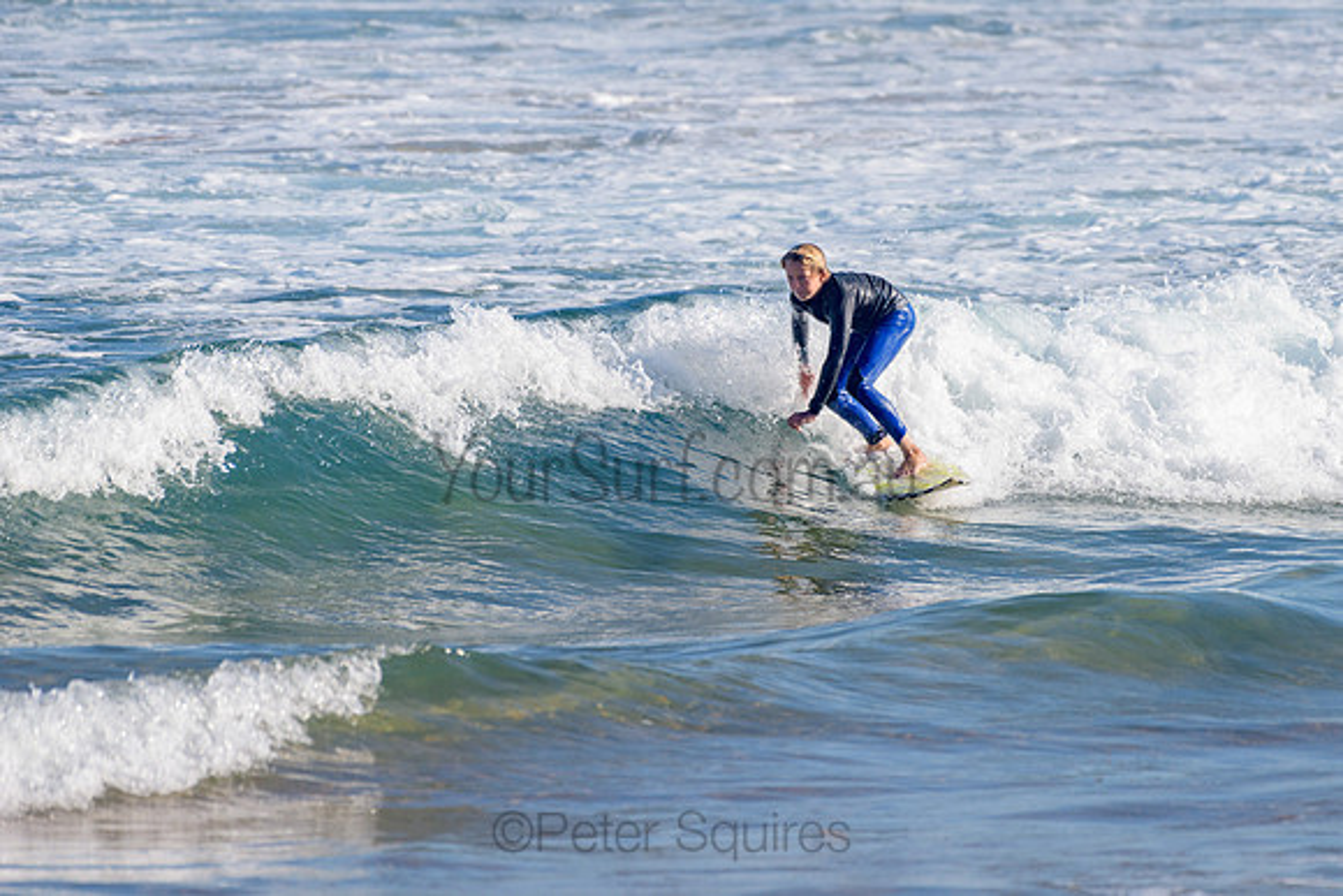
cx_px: 824
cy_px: 347
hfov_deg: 3.4
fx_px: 22881
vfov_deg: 2.2
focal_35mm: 613
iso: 140
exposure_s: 1/2000
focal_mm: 500
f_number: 5.6
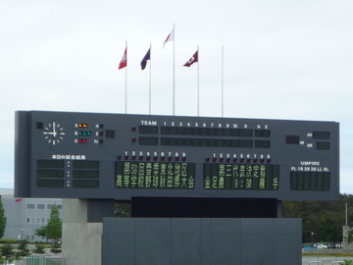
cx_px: 176
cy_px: 132
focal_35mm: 143
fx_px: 1458
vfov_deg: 10.4
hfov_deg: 13.8
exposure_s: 1/320
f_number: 5.6
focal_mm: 14.2
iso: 100
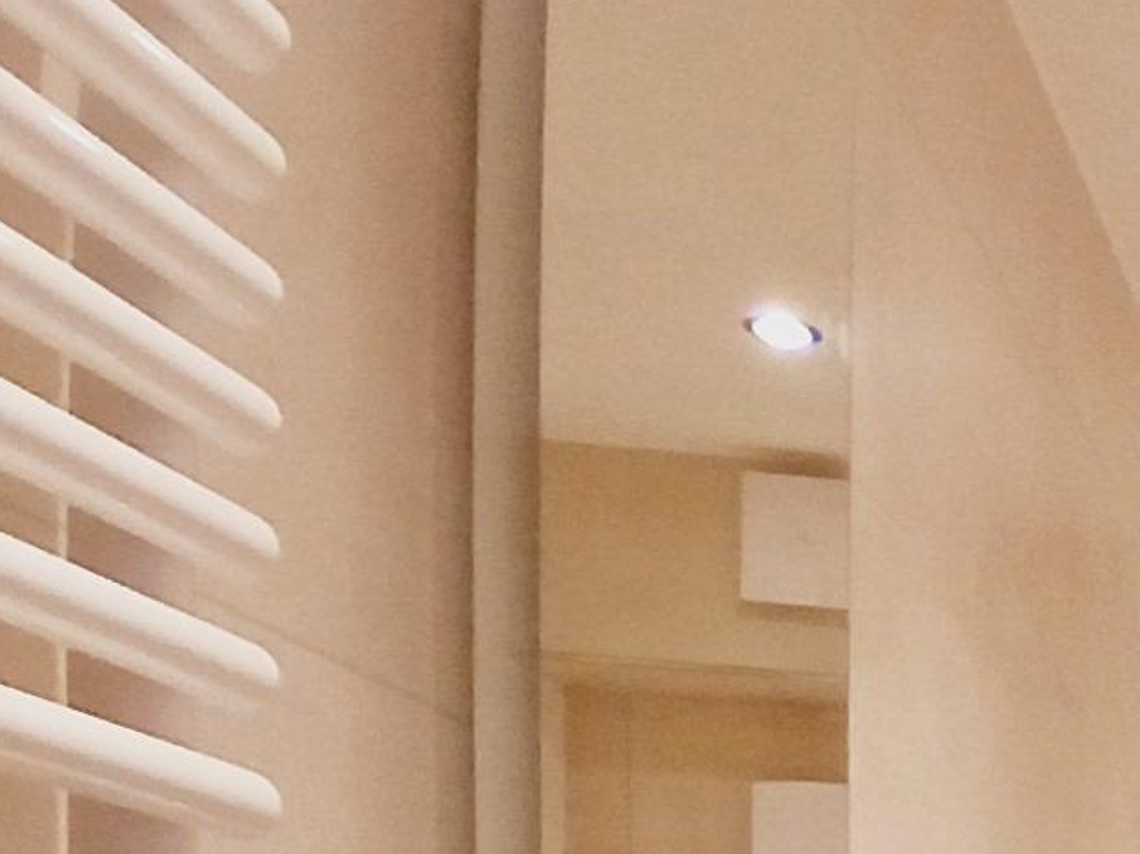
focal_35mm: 70
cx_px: 1679
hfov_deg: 22.9
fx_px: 2304
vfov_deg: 17.9
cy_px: 1413
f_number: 2.2
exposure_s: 1/33
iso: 200
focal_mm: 1.4
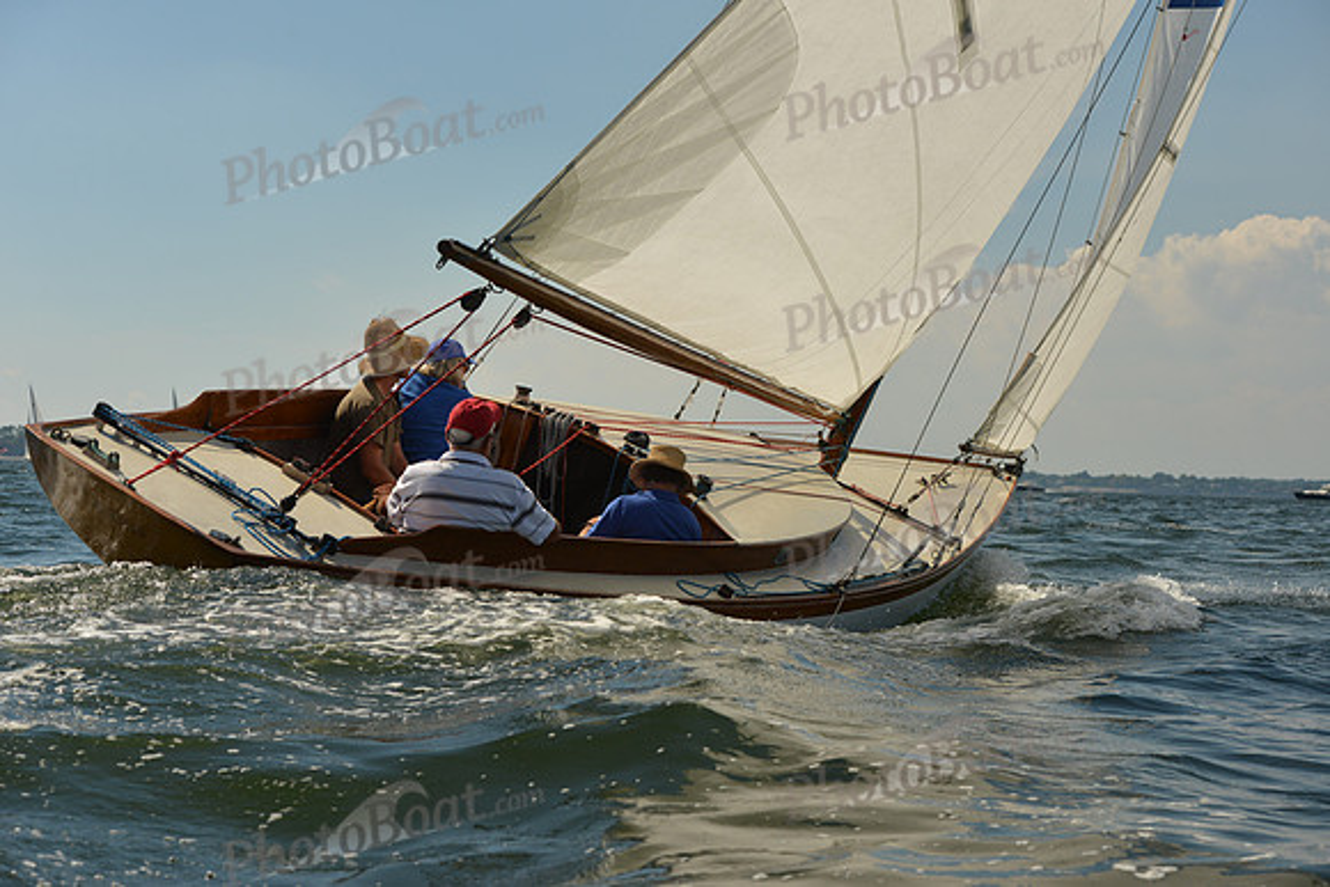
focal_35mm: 70
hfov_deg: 28.8
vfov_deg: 19.5
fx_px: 2587
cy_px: 444
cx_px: 665
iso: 400
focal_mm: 70
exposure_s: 1/800
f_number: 8
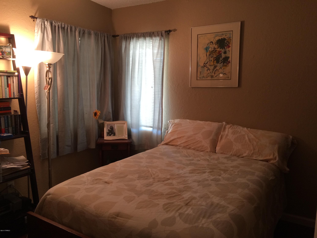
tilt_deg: -11.4
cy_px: 119
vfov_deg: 48.2
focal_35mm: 29
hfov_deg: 61.7
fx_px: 266
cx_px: 158
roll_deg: -1.1
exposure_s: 1/30
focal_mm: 4.15
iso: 100
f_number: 2.2
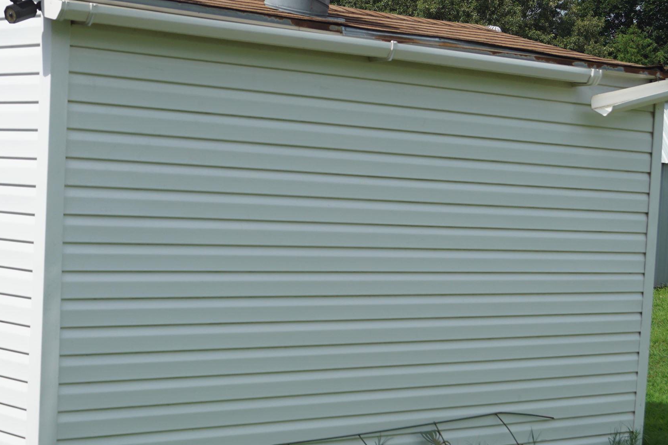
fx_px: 1429
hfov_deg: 25.9
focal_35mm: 77
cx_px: 136
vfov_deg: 17.7
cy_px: 286
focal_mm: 28
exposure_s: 1/500
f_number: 6.3
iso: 100
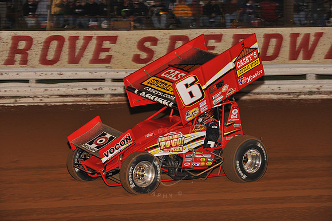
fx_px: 1106
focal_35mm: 120
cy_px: 110
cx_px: 166
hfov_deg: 17.1
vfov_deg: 11.4
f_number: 6.3
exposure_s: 1/320
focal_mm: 120
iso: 1250
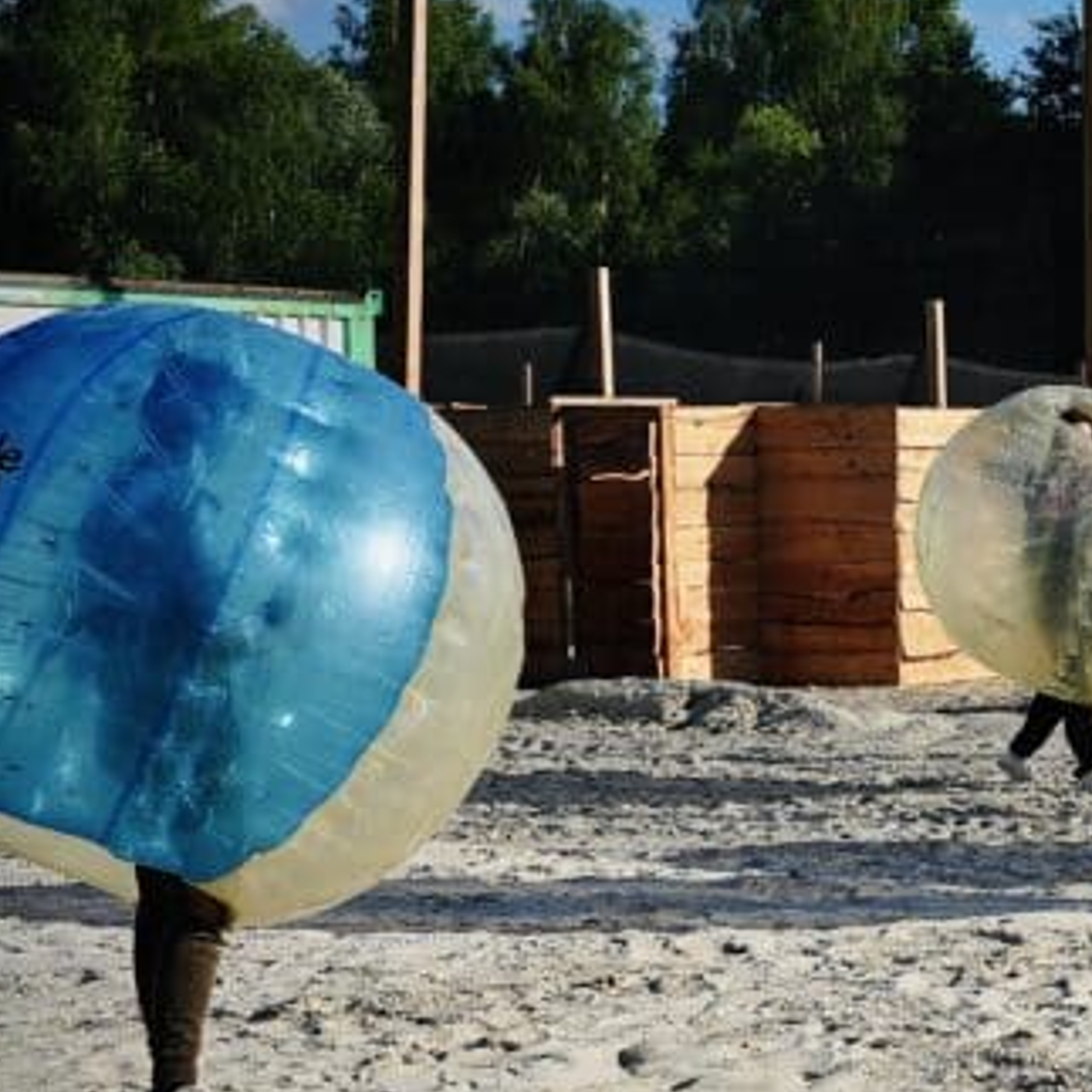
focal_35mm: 98
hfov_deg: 16.4
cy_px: 745
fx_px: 3500
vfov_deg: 17.7
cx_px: 1569
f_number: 5
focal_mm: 36.4
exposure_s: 1/800
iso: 100
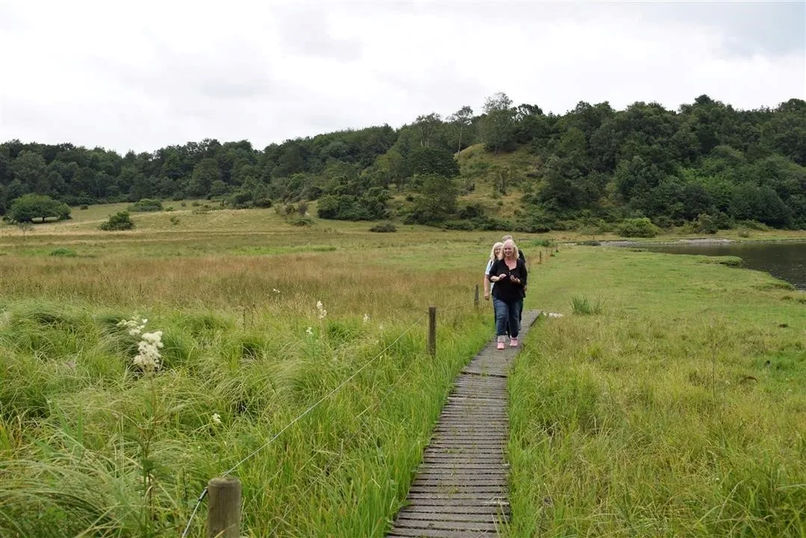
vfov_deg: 35.5
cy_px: 269
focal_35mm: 38
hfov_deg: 51.3
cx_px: 403
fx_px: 840
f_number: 8
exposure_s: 1/250
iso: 200
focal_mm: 25
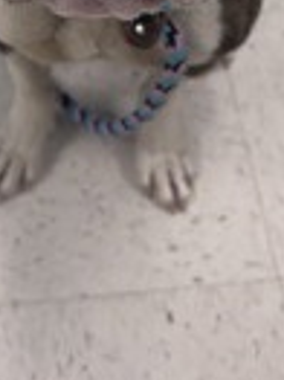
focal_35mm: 77
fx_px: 844
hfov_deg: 19.0
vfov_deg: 22.8
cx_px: 71
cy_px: -104
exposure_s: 1/120
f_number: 1.78
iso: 160
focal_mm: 6.86
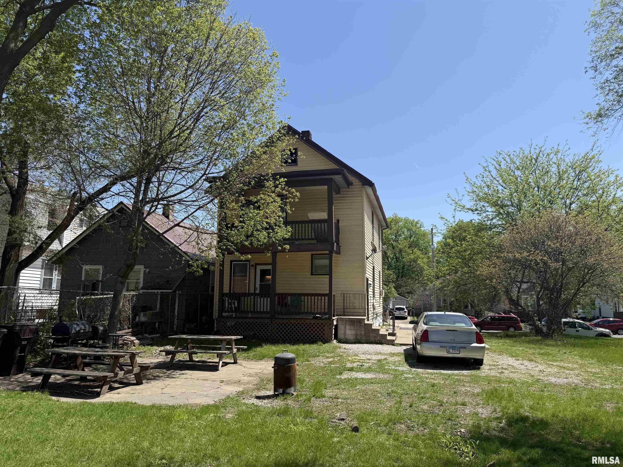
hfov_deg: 71.6
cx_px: 312
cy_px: 234
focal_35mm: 24
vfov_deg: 56.8
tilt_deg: +8.7
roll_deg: -0.5
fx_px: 432
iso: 80
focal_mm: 6.76
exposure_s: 1/3759
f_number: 1.78
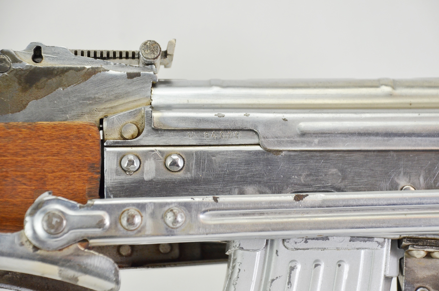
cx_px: 220
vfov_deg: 8.7
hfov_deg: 13.1
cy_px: 146
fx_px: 1917
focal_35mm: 158
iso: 800
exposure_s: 1/200
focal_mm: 105
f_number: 5.6
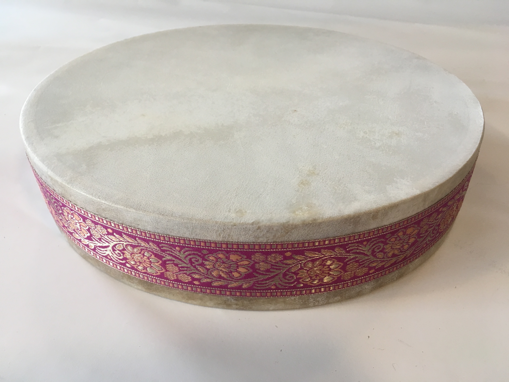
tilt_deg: -36.8
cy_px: 191
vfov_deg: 48.2
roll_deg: +0.2
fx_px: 426
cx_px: 254
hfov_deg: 61.7
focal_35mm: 29
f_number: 2.2
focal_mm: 4.15
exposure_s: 1/33
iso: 50
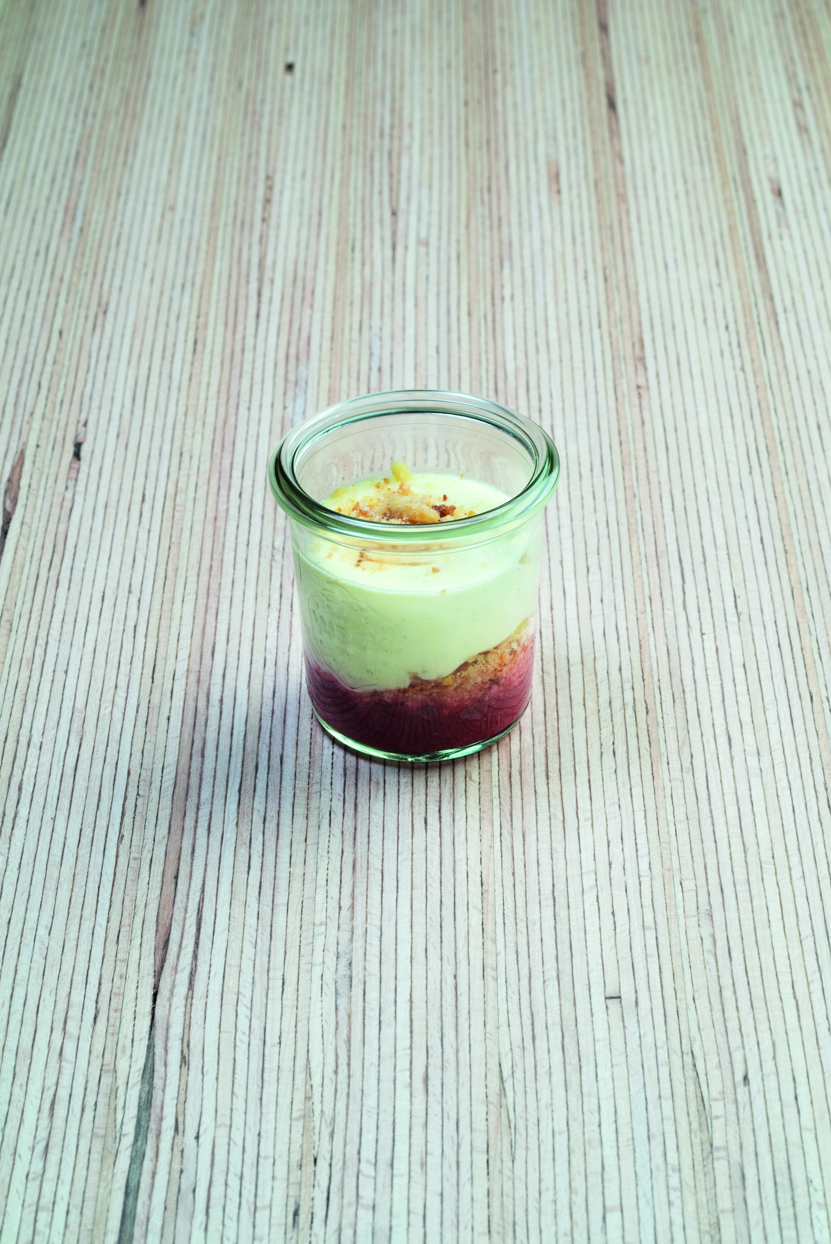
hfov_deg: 16.1
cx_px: 416
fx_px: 2939
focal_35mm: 85
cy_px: 622
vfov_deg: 23.9
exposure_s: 1/10
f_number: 16
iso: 400
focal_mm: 85
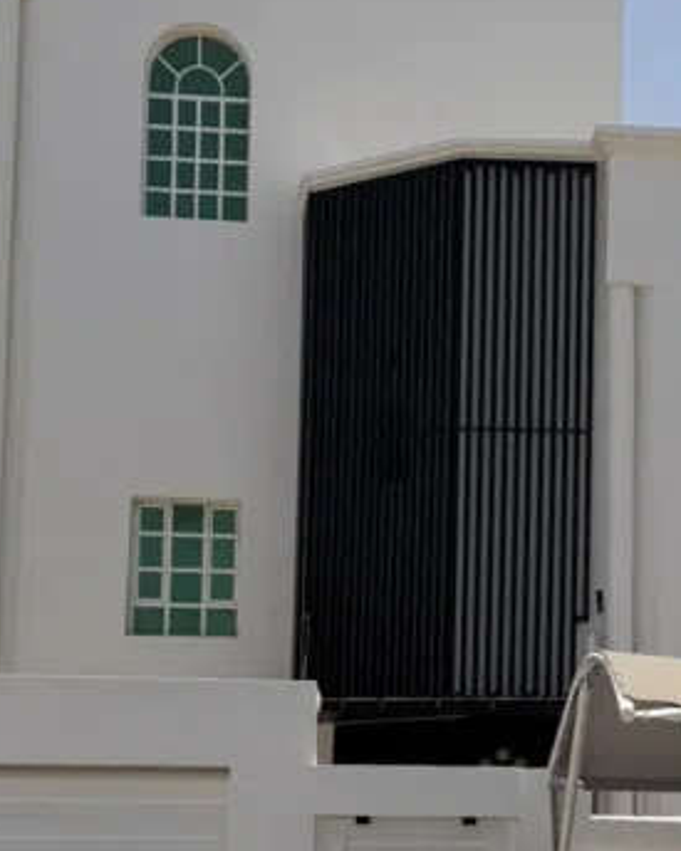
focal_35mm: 93
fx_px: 2344
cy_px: 642
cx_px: 733
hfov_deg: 16.1
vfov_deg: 20.4
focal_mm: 6.76
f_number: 1.78
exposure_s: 1/10309
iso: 80
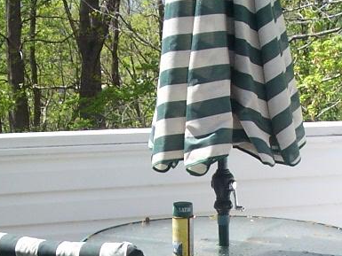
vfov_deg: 13.2
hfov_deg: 18.0
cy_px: 306
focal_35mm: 109
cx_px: 208
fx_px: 1077
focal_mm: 6
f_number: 4
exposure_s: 1/350
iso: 80
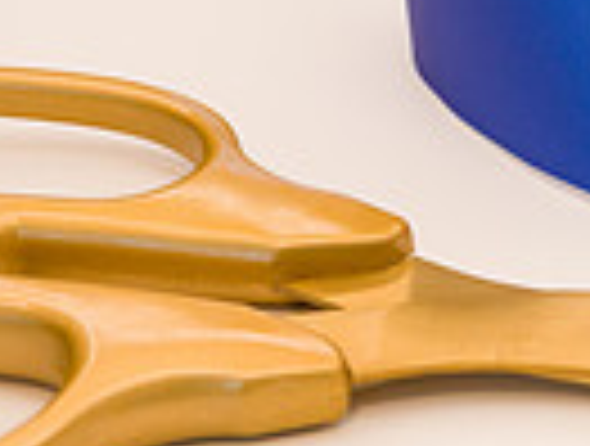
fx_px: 2444
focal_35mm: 143
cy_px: 11
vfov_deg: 10.3
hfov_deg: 13.3
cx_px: 746
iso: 400
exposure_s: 1/320
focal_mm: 32.5
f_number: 3.2
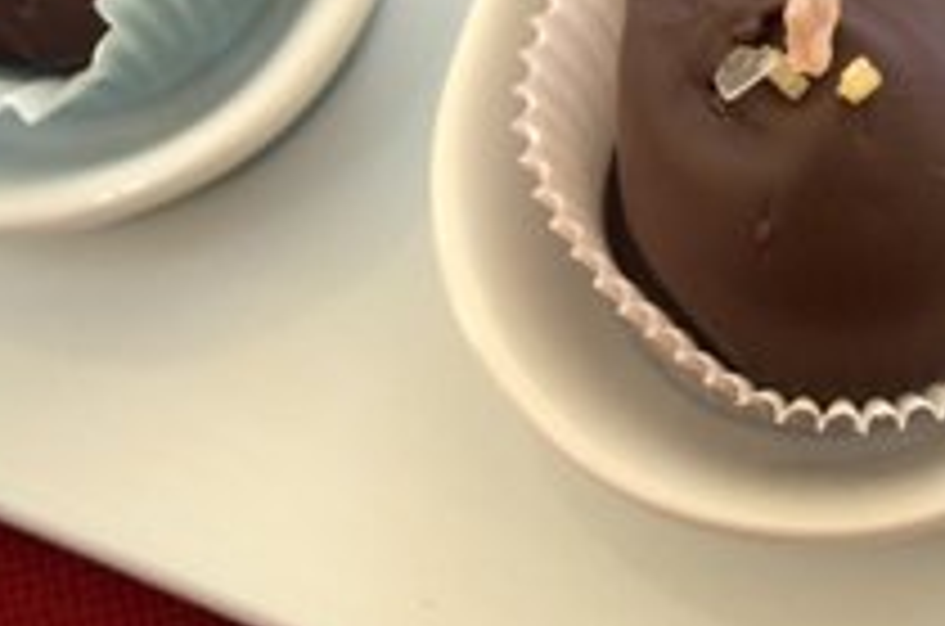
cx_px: 842
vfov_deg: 11.3
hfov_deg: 16.9
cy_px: 88
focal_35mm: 120
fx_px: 3147
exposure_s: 1/40
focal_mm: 35
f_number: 5
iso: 800
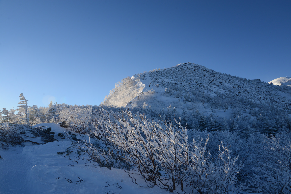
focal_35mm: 24
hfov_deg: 73.7
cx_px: 146
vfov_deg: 53.2
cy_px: 97
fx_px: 194
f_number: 8
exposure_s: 1/160
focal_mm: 24
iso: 100
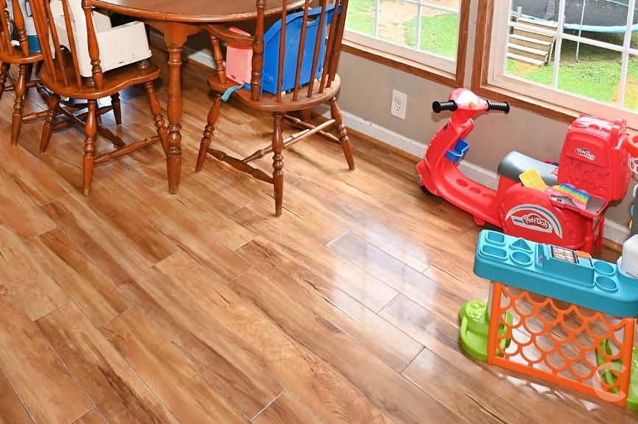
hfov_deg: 57.1
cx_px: 283
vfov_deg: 33.7
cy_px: -63
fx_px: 584
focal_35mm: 33
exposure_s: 1/80
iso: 200
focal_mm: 14
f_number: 4.5
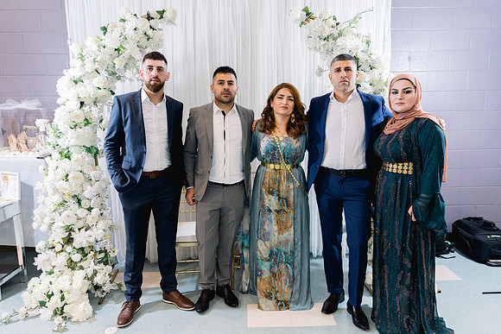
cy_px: 167
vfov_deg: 48.0
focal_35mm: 27
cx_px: 250
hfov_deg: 67.4
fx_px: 376
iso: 800
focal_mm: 27
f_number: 2.8
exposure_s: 1/160
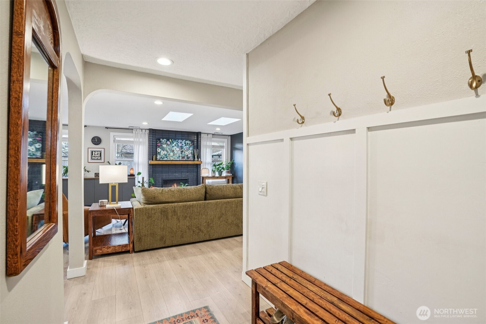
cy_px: 162
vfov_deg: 73.7
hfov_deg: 96.7
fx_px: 216
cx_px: 243
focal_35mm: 16
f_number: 8
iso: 400
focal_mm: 16
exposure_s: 1/8
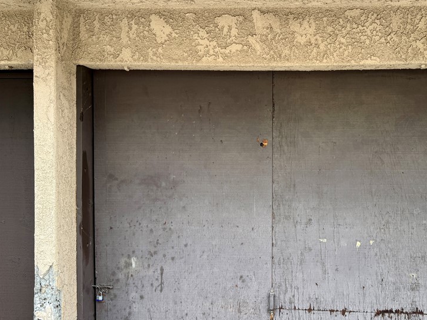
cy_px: 179
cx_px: 278
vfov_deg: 41.7
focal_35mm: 34
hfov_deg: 53.1
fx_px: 419
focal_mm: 6.76
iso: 80
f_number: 1.78
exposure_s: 1/649
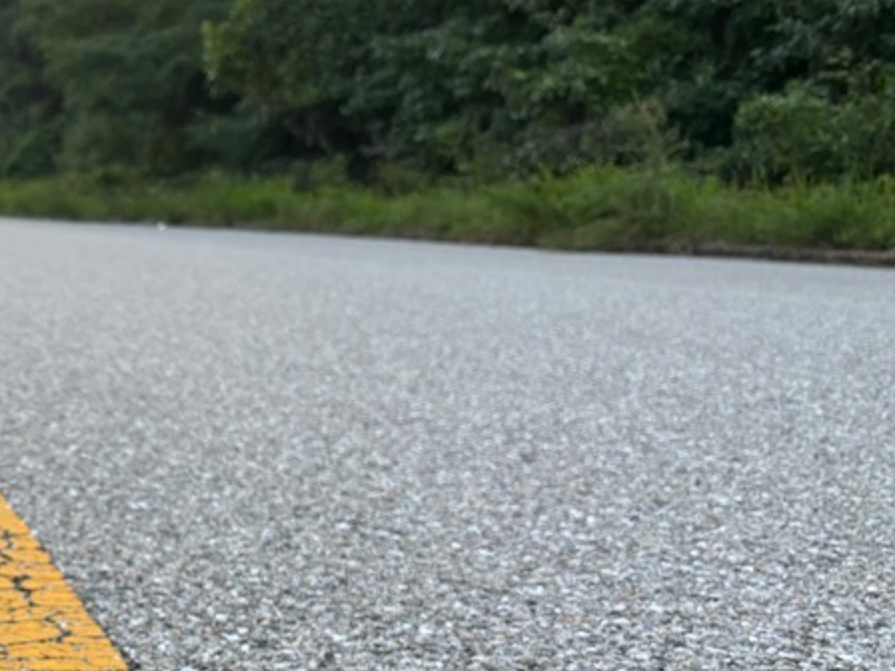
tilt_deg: -15.0
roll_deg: +1.4
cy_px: 651
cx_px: -90
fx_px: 1500
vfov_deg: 24.2
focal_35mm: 58
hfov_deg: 29.9
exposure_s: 1/121
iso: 100
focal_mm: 5.96
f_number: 1.6
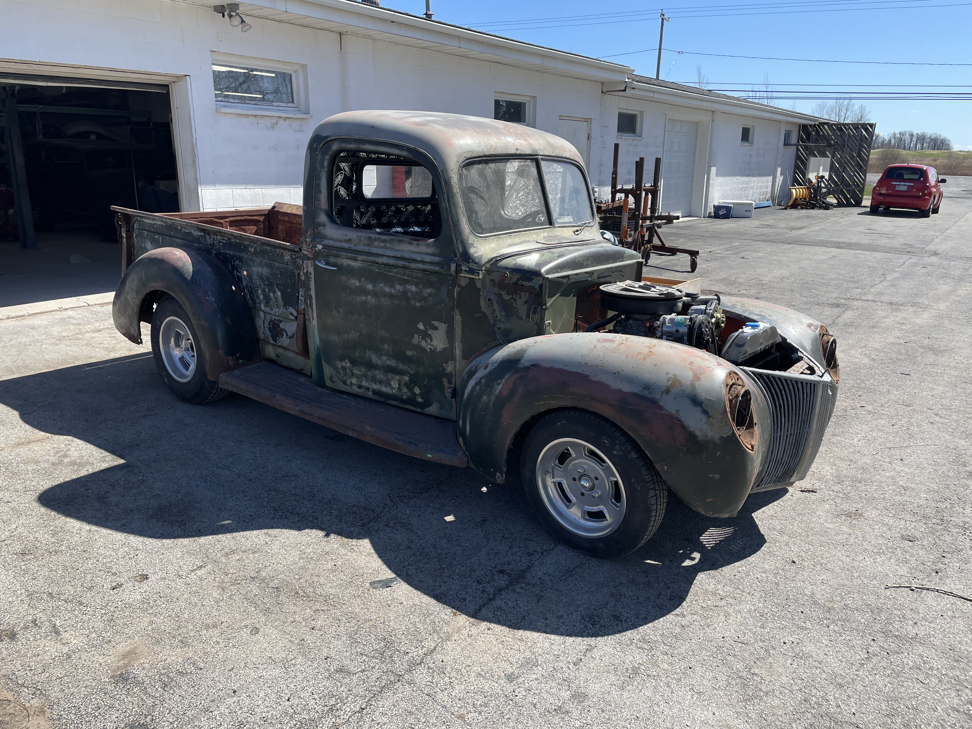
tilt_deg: -14.5
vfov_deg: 53.1
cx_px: 486
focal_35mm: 26
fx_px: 730
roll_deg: +0.6
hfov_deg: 67.3
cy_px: 364
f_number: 1.6
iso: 32
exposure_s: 1/2132
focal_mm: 4.2
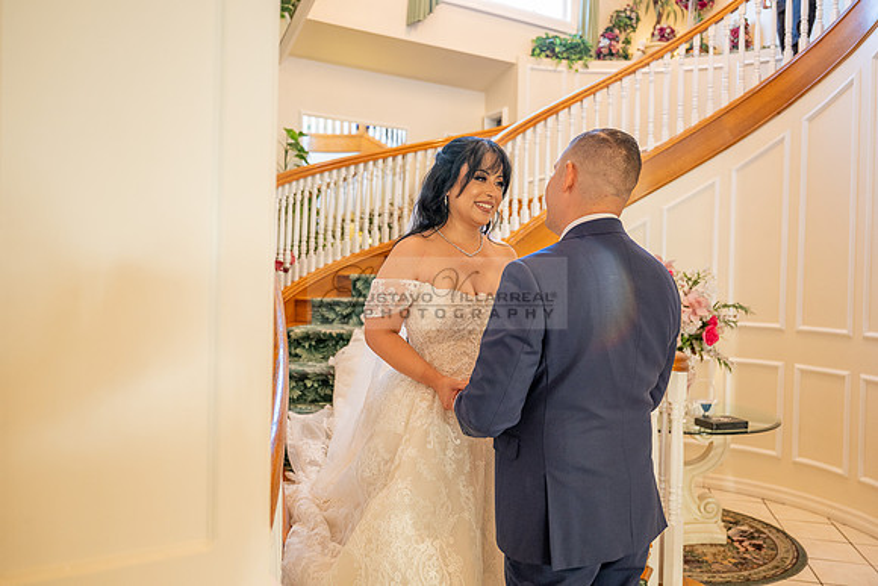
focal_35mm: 29
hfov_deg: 63.6
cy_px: 293
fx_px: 707
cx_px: 439
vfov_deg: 45.0
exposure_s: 1/100
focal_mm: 29
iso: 1000
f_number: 2.8
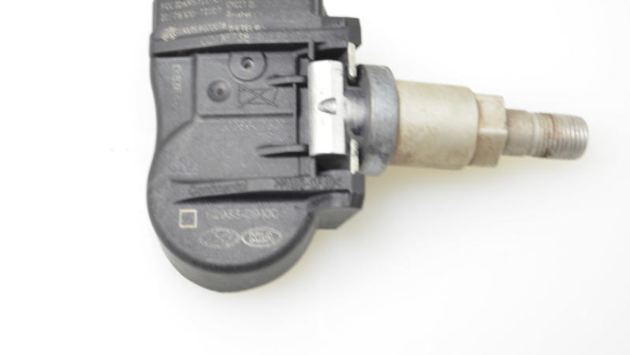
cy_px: 110
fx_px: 1849
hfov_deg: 19.3
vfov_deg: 10.9
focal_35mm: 111
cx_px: 290
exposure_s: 1/40
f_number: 5.6
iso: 400
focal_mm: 55
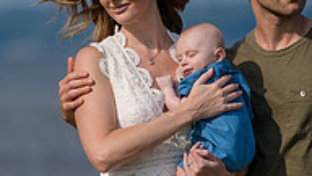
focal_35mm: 633
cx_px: 306
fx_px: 5237
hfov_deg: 3.4
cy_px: 55
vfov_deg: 1.9
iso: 200
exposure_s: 1/6400
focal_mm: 200
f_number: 3.2
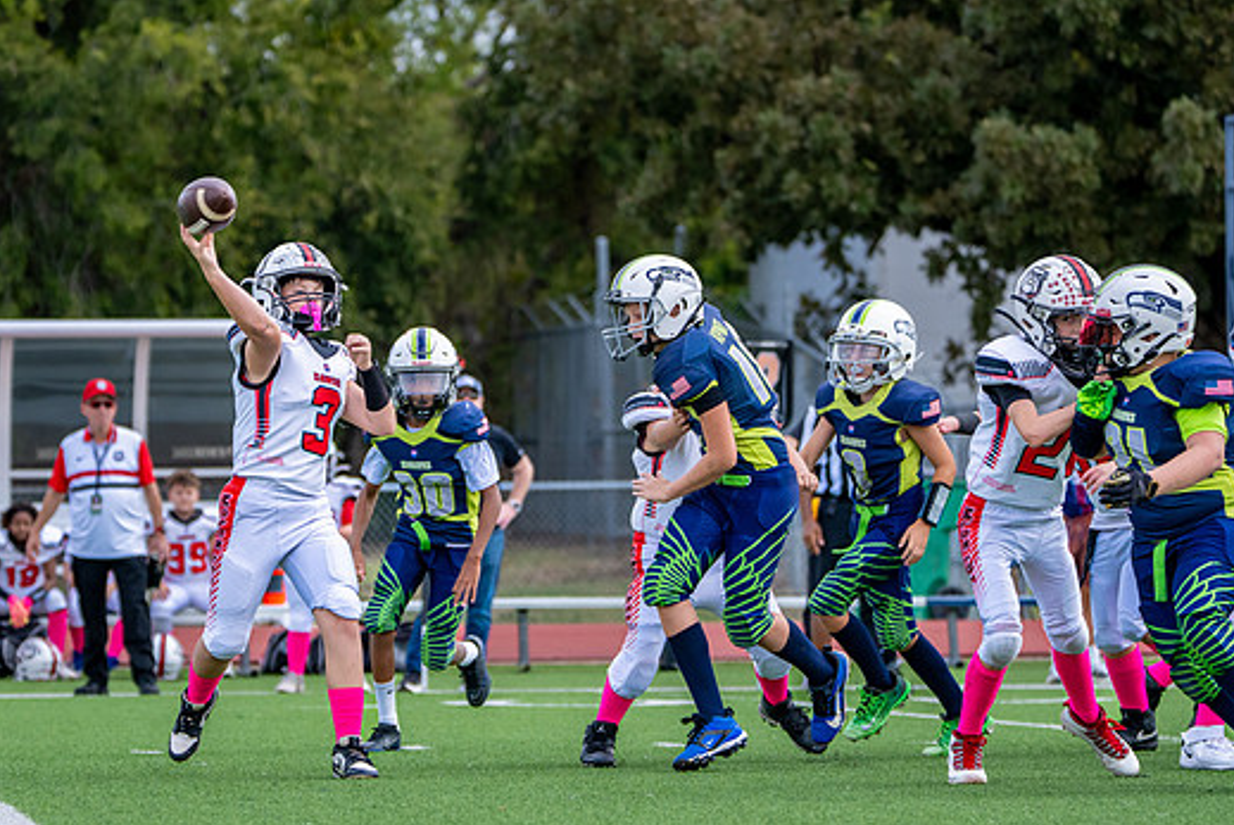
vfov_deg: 5.0
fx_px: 9434
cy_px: 490
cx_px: 465
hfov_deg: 7.5
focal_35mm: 275
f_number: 5.6
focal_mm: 198
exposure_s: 1/2000
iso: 800
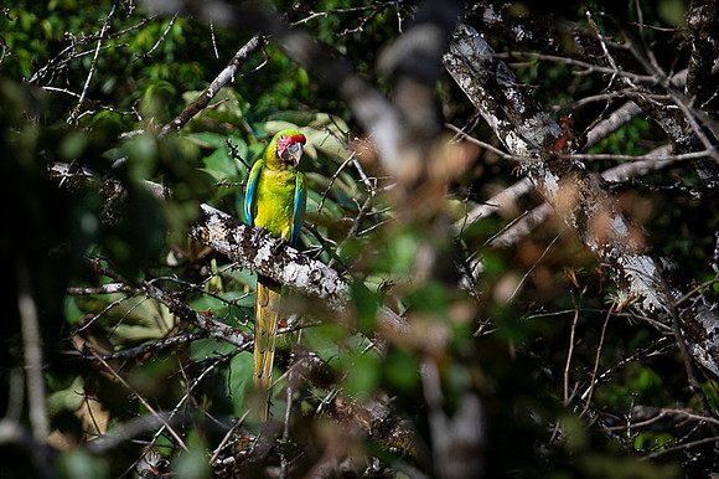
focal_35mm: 1008
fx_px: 20114
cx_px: 286
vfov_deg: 1.4
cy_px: 153
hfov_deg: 2.0
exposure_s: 1/2000
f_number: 5.6
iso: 400
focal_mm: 420
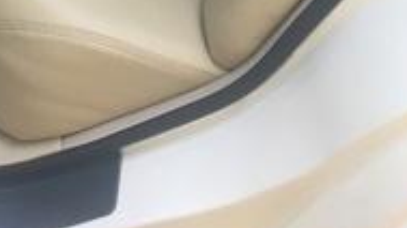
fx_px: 895
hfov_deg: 24.9
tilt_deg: -30.8
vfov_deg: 12.9
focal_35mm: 83
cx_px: 45
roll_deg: -0.3
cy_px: -204
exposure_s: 1/33
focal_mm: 4.15
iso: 25
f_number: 2.2
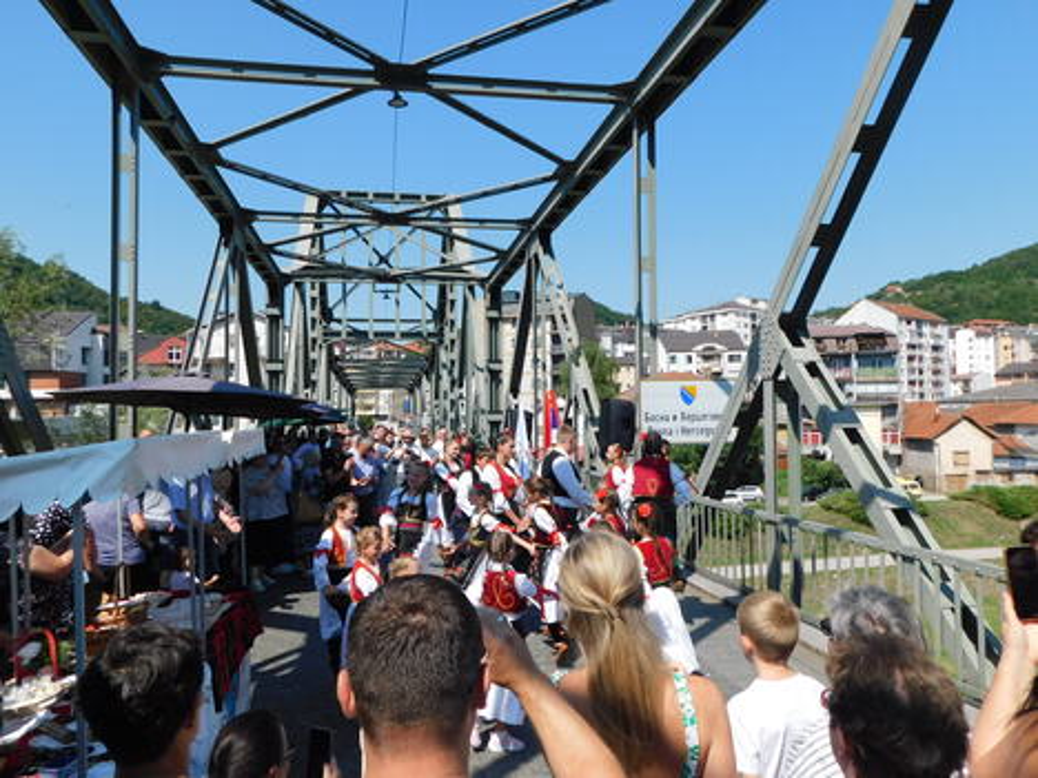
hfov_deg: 69.4
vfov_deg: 54.9
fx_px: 750
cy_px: 389
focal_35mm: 25
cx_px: 519
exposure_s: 1/500
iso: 125
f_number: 6.2
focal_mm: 4.5
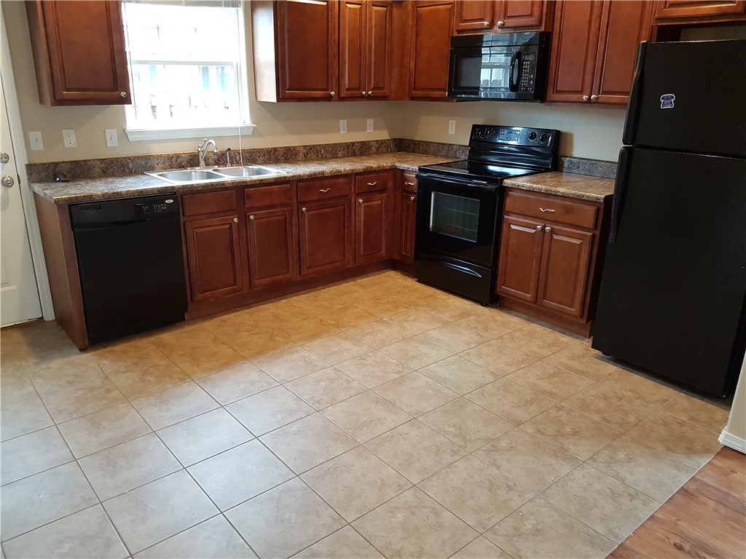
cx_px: 373
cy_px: 280
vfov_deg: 53.1
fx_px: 560
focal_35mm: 26
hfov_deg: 67.3
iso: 200
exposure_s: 1/40
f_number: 1.7
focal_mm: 4.2
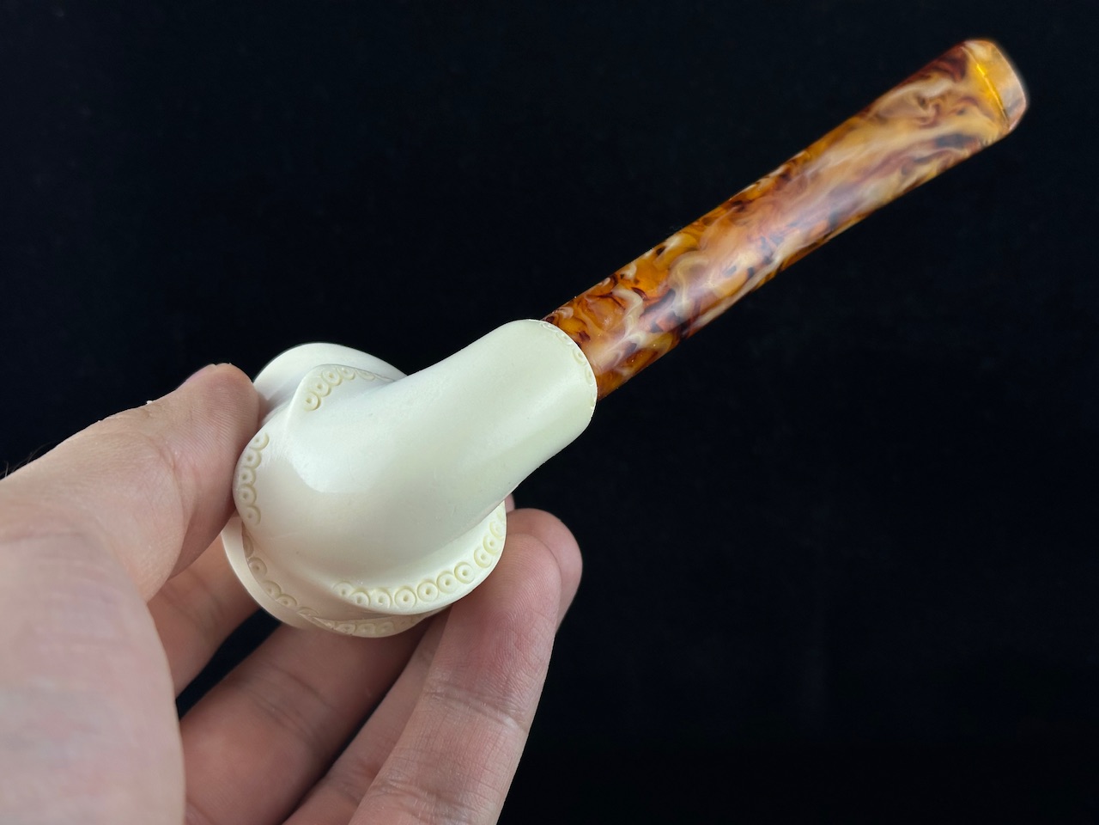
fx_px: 1524
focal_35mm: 48
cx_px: 550
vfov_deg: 30.3
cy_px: 412
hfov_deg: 39.7
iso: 64
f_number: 1.78
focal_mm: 6.86
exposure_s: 1/646
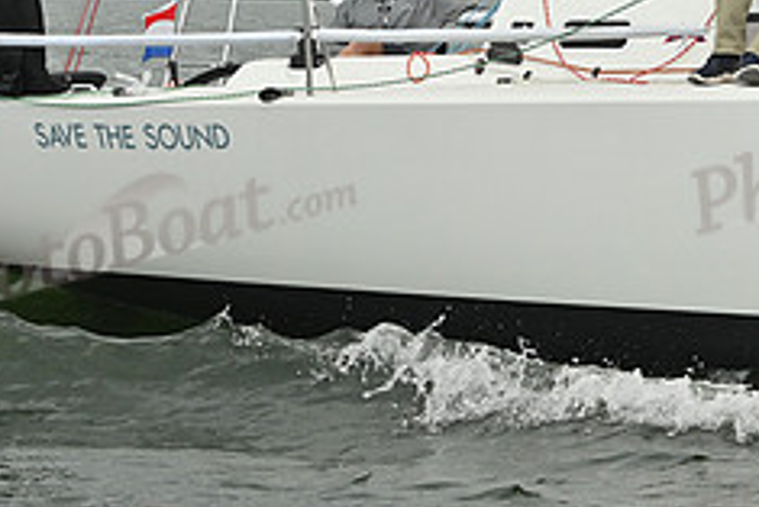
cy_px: 27
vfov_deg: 7.9
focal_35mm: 173
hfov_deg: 11.9
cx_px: 526
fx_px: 3650
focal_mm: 70
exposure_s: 1/1250
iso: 320
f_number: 8
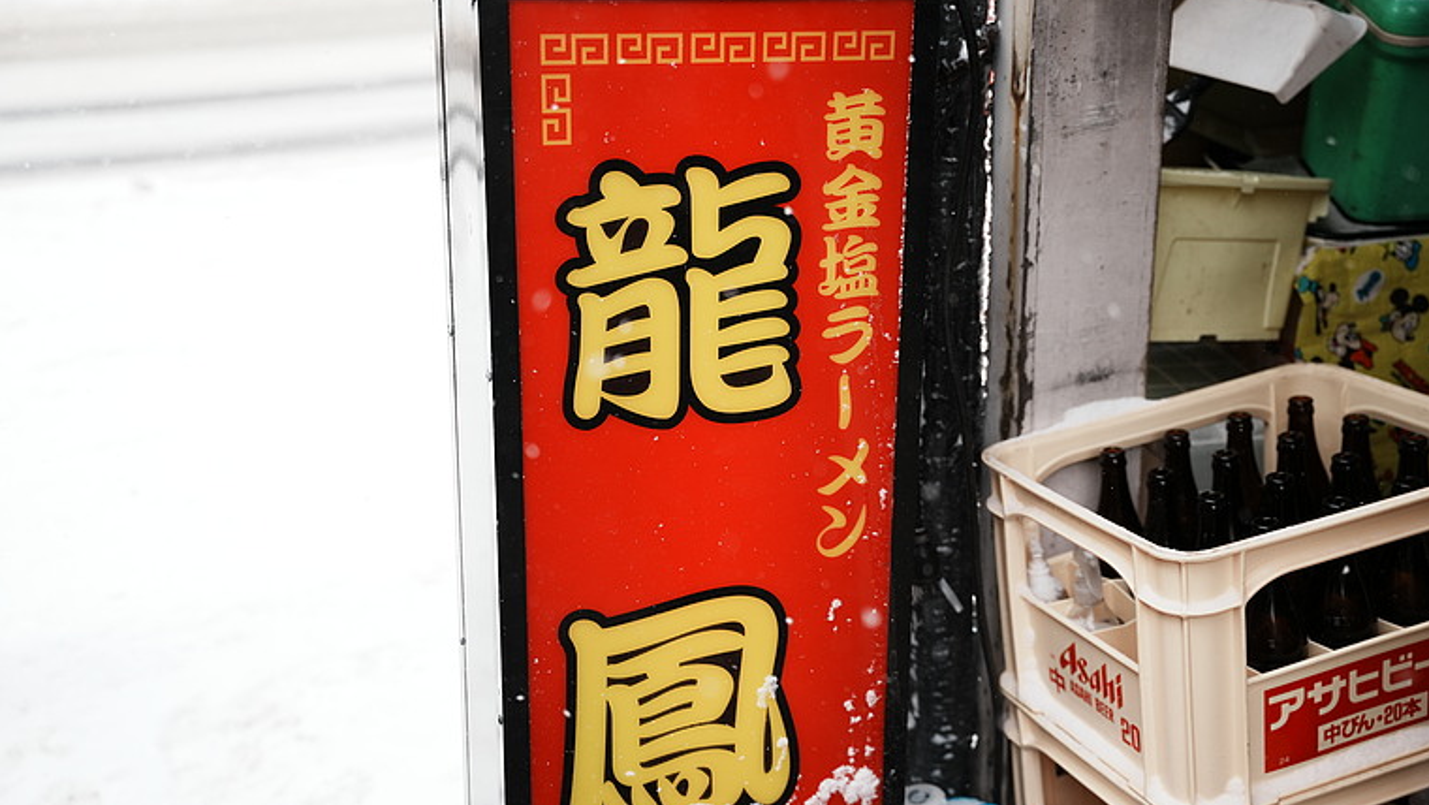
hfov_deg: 46.9
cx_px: 699
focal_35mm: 43
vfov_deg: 27.5
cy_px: 450
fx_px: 1646
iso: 250
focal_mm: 40.4
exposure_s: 1/800
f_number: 2.8
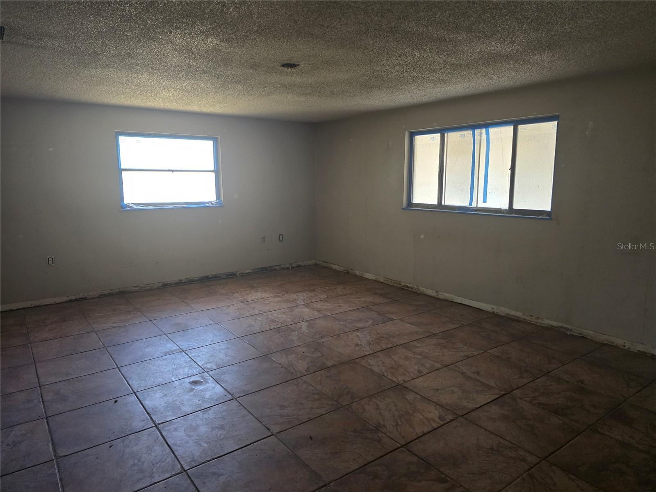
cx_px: 328
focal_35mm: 23
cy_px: 246
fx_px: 436
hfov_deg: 73.9
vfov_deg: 58.9
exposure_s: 1/120
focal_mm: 6.3
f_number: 1.7
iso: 500
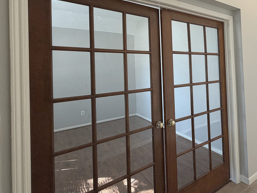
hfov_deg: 67.7
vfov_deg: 57.7
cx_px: 202
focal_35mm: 23
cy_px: 65
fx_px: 171
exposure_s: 1/60
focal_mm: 2.22
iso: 160
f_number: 2.2
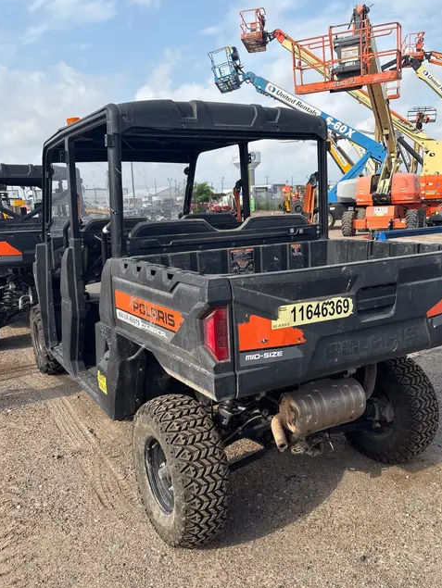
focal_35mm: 30
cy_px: 310
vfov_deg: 59.9
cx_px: 236
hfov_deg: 46.8
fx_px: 510
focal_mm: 5.96
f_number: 1.6
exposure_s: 1/2398
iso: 50
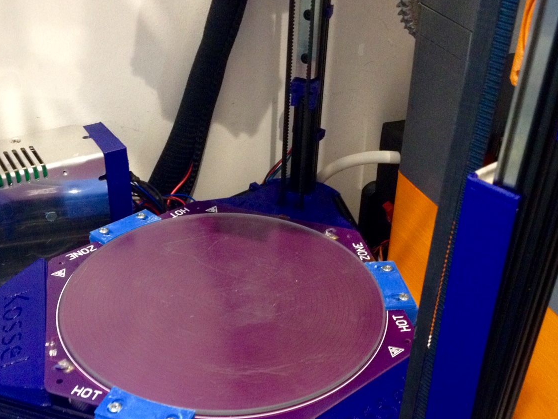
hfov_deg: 37.4
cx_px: 243
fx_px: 822
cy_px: 286
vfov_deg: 28.3
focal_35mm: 51
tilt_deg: -38.9
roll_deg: -0.7
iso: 400
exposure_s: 1/17
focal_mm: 4.28
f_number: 2.4
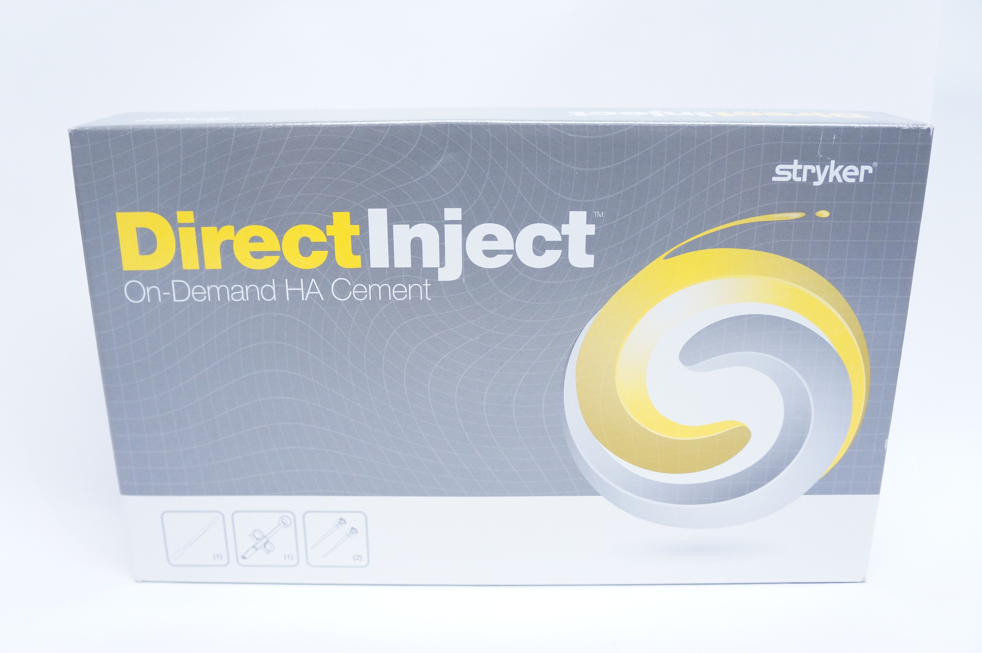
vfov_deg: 43.5
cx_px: 491
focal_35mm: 30
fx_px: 817
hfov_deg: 62.0
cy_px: 326
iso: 1600
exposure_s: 1/160
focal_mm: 20
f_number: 3.5
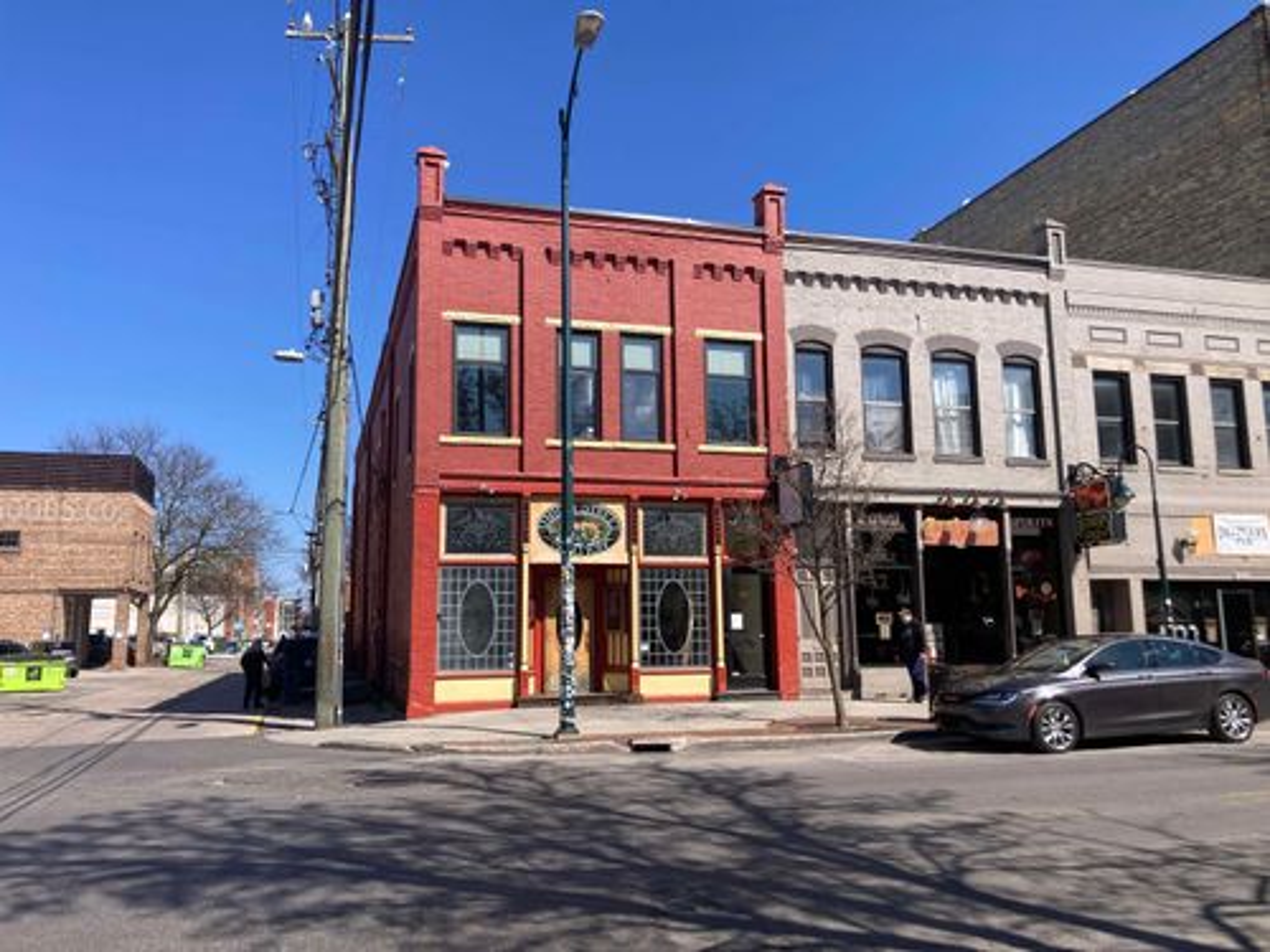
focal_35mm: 28
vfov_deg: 49.7
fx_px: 1027
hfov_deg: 63.4
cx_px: 635
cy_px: 476
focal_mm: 3.99
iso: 20
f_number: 1.8
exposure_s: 1/1621
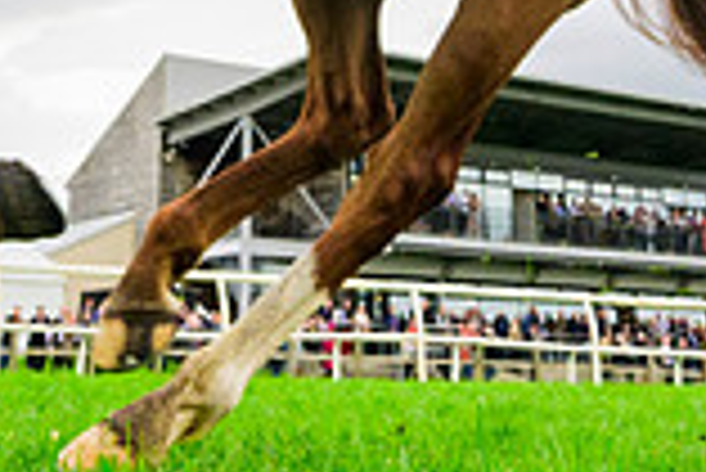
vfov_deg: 18.9
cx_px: 295
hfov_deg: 30.9
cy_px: -192
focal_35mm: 65
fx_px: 1276
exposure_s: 1/2000
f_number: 5.6
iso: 1250
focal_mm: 14
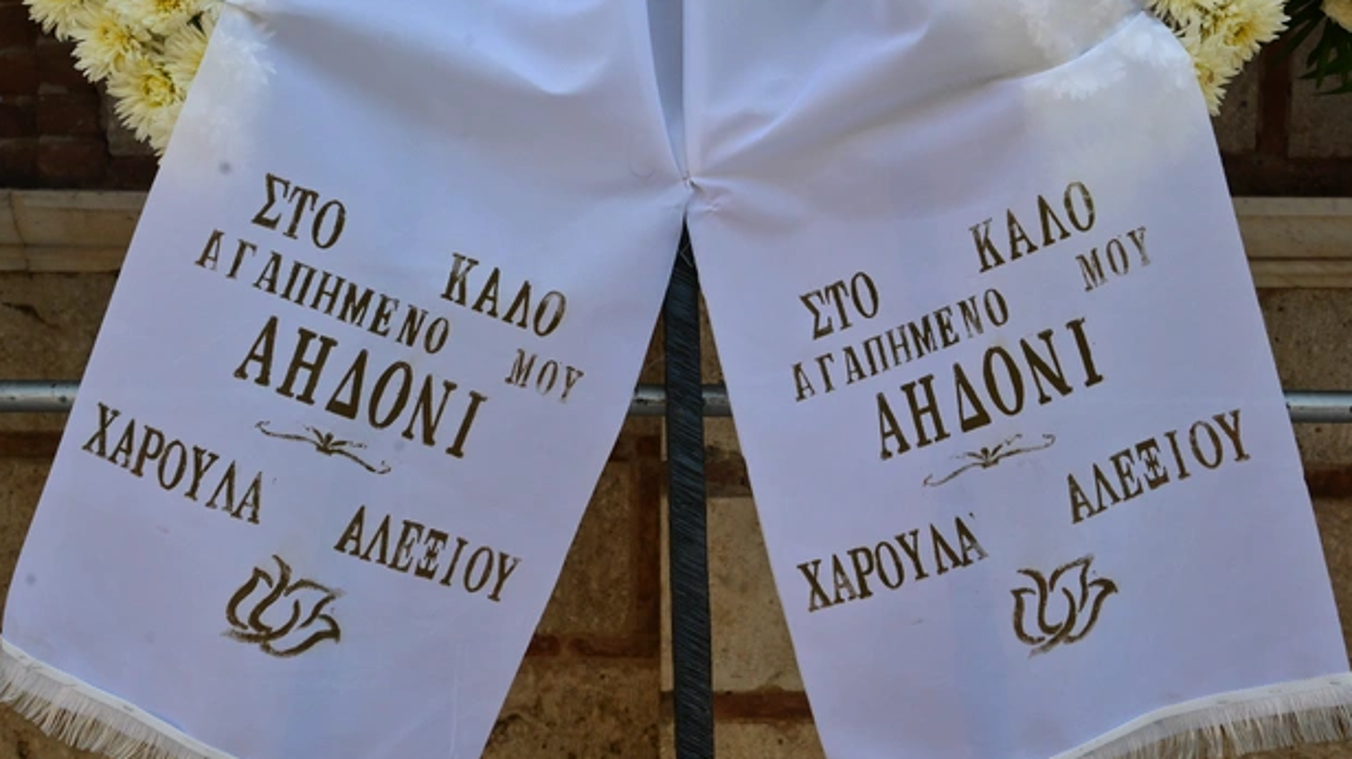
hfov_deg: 48.4
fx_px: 1505
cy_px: 372
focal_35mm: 42
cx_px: 685
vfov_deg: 28.3
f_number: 9
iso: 2000
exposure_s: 1/800
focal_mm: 38
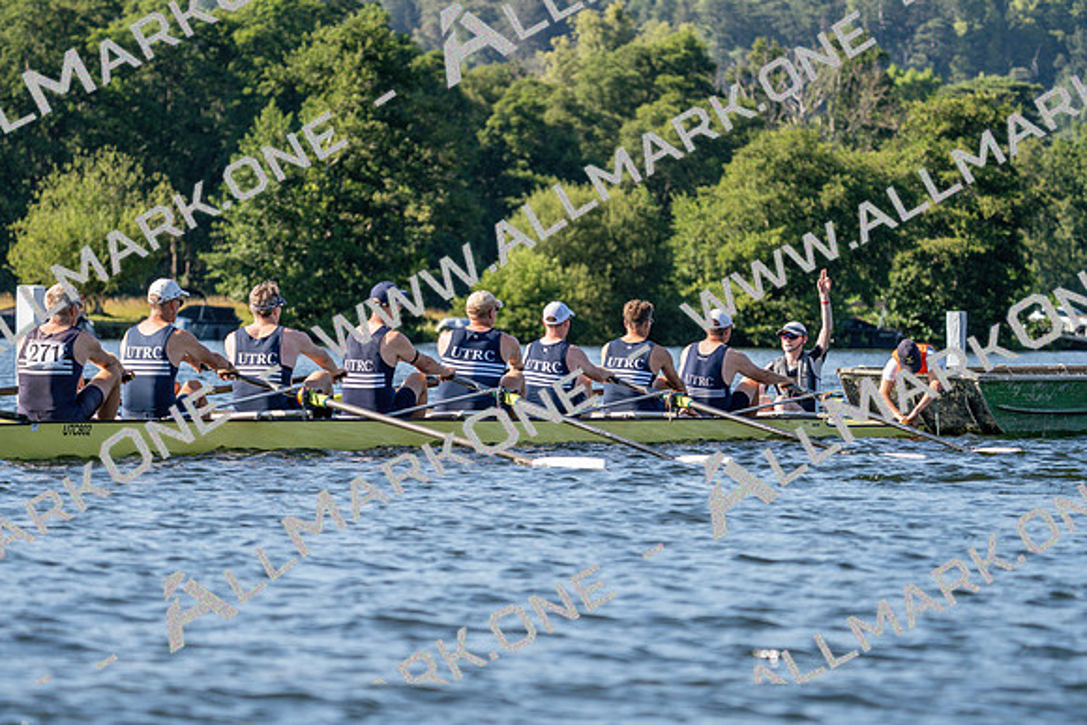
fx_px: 6040
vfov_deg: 6.9
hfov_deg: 10.3
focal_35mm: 200
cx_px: 544
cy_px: 362
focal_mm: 200
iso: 400
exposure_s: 1/1600
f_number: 5.6
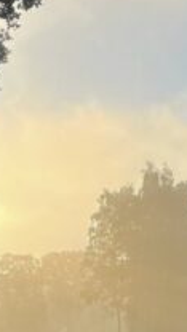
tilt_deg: +6.8
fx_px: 961
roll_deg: -2.5
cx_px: 99
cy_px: 231
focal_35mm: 109
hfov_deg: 11.1
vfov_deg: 19.5
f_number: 1.6
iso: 32
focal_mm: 4.2
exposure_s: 1/1984
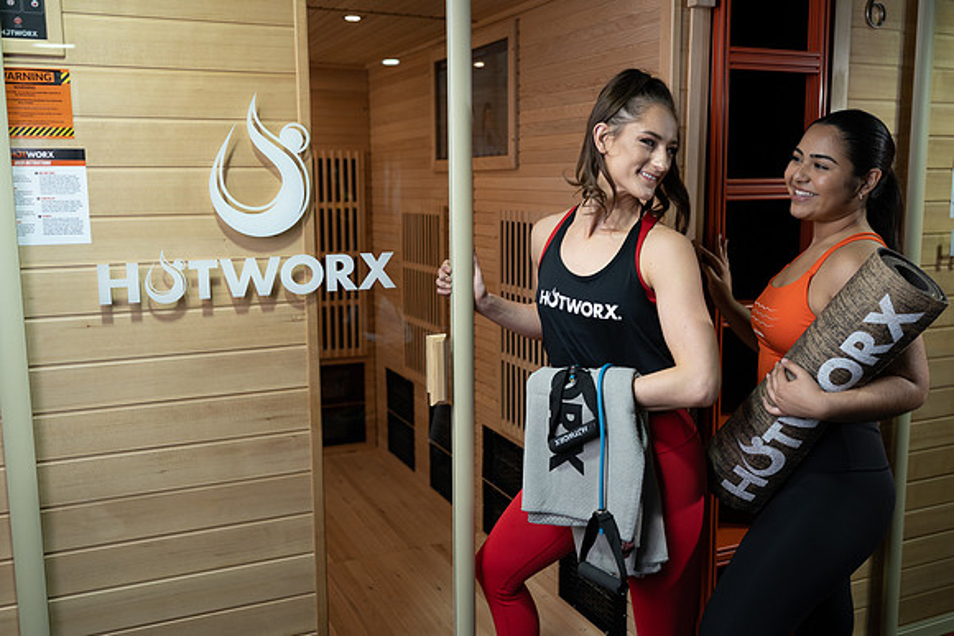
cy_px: 318
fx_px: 928
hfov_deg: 54.4
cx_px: 477
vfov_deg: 37.9
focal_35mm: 35
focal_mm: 35
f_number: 2.8
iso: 200
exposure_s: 1/125
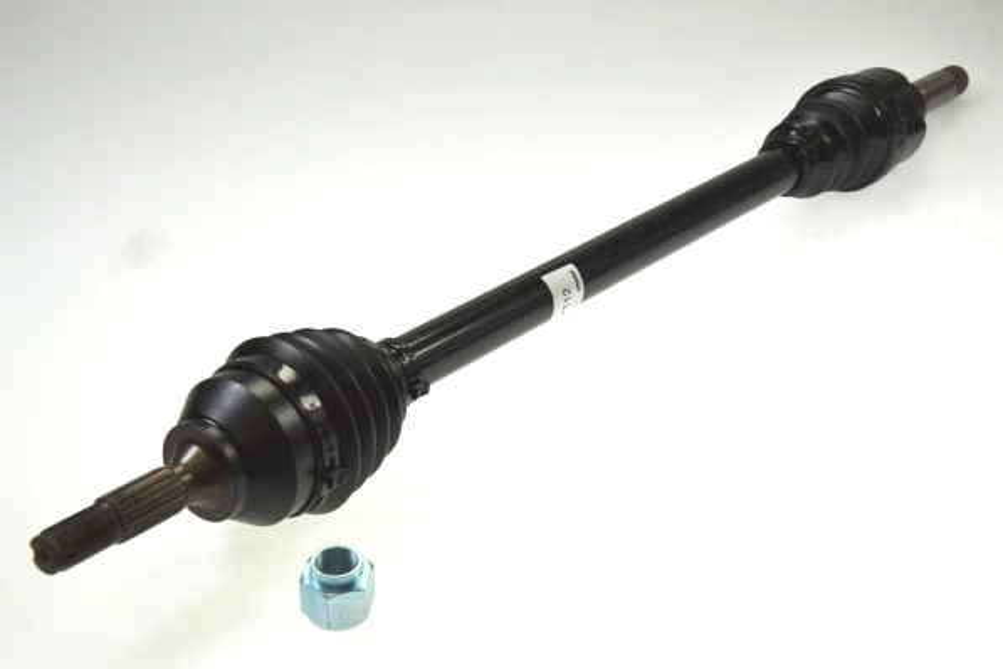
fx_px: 1672
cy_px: 334
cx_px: 502
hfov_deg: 33.4
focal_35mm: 60
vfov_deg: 22.6
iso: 100
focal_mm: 40
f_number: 7.1
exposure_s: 1/200
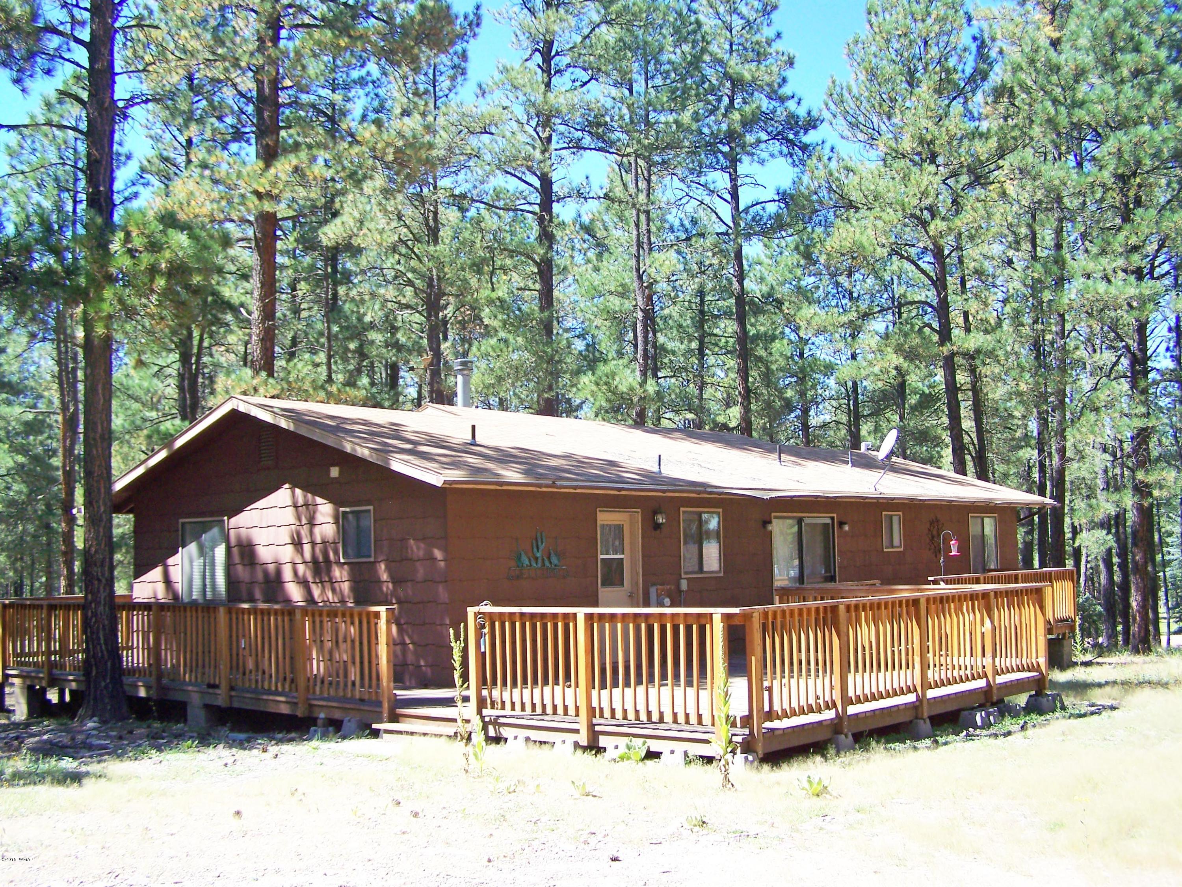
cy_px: 444
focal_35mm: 38
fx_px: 1298
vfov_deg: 37.7
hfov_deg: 49.0
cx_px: 591
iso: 64
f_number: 2.8
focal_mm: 6.3
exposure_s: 1/200
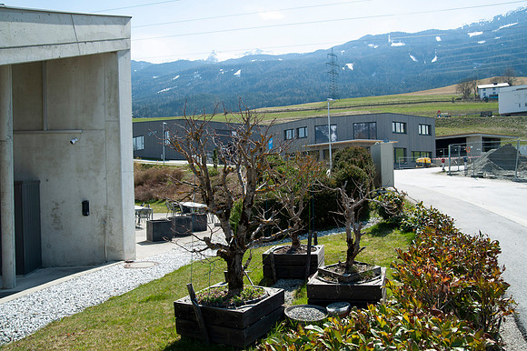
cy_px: 176
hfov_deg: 65.5
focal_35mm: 28
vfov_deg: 46.4
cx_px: 264
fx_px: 410
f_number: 11
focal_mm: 28
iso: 200
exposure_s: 1/250
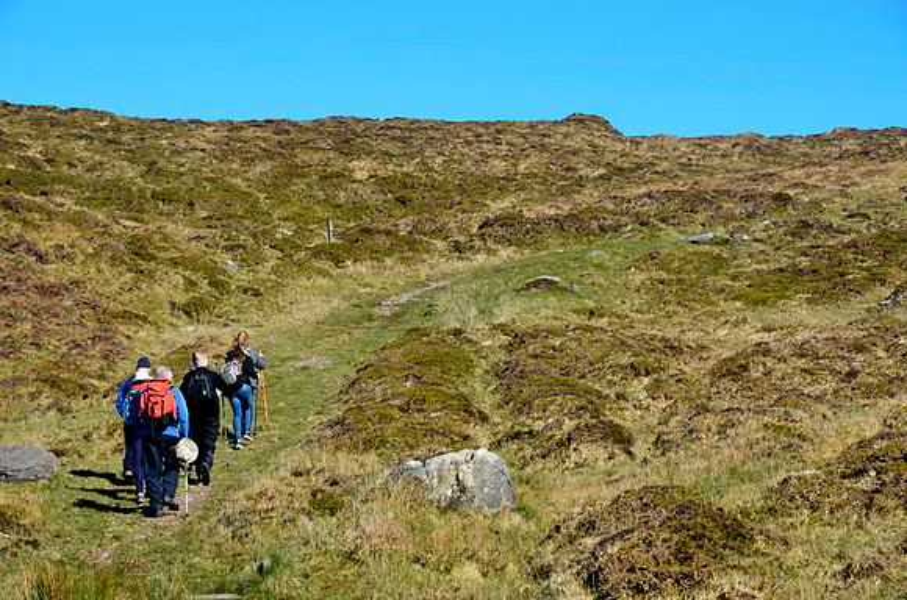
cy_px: 300
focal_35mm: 112
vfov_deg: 12.1
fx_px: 2828
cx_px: 454
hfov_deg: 18.2
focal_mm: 75
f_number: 11
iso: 100
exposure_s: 1/125
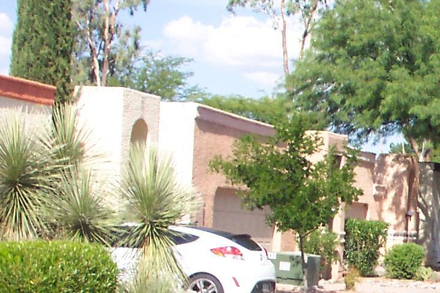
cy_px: 306
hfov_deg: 16.4
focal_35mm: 118
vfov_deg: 11.5
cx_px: 579
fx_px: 1442
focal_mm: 7.5
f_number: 9.5
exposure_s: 1/125
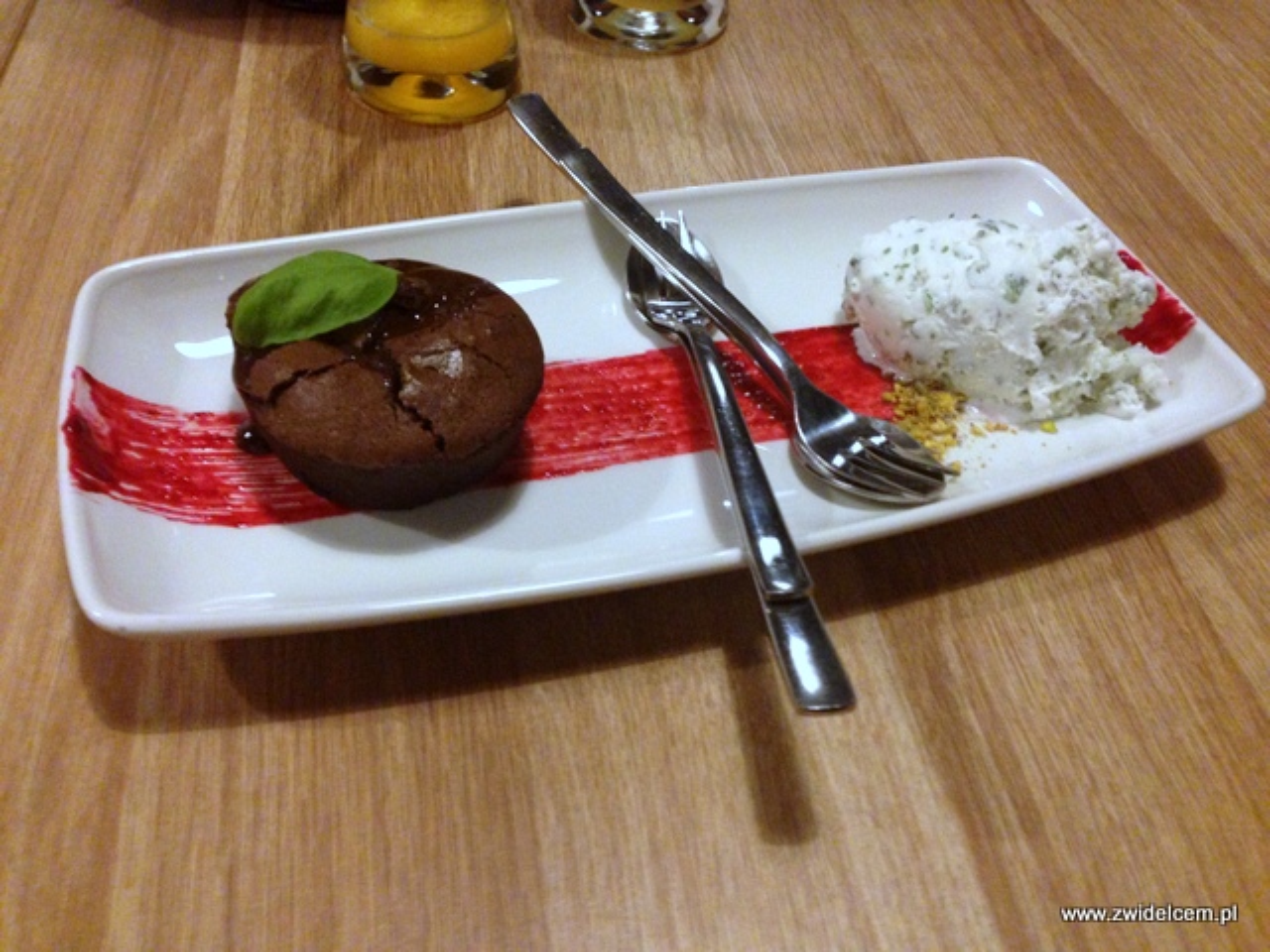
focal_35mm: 33
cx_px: 635
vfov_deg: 42.9
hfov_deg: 55.4
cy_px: 476
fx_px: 1211
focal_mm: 4.12
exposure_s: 1/20
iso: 400
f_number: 2.4
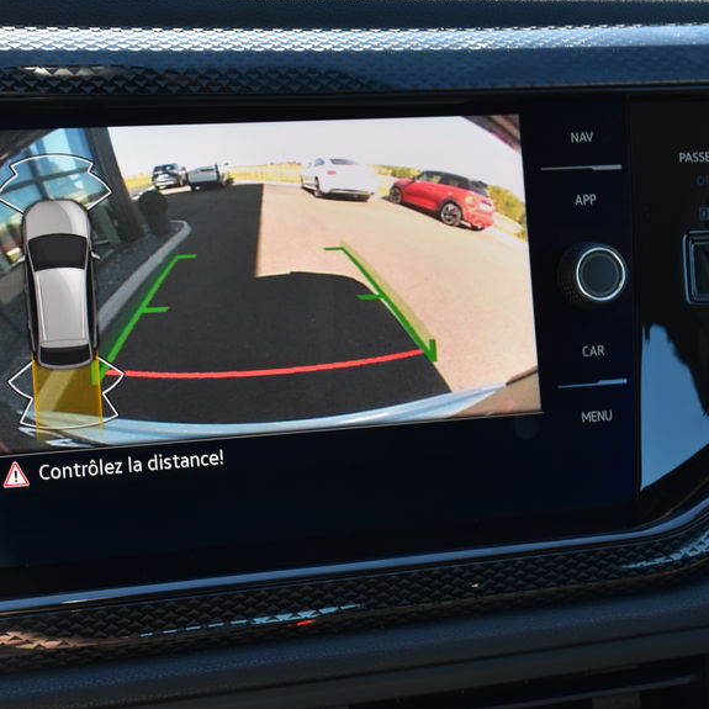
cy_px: 299
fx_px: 1645
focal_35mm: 71
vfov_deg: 24.3
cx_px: 261
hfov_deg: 24.2
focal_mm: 32
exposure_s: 1/60
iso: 400
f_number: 8
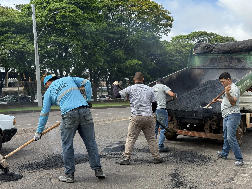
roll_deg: +0.7
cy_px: 94
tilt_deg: -2.2
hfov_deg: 39.7
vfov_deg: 30.3
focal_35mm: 48
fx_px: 349
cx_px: 126
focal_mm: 6.76
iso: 80
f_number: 1.78
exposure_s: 1/2865
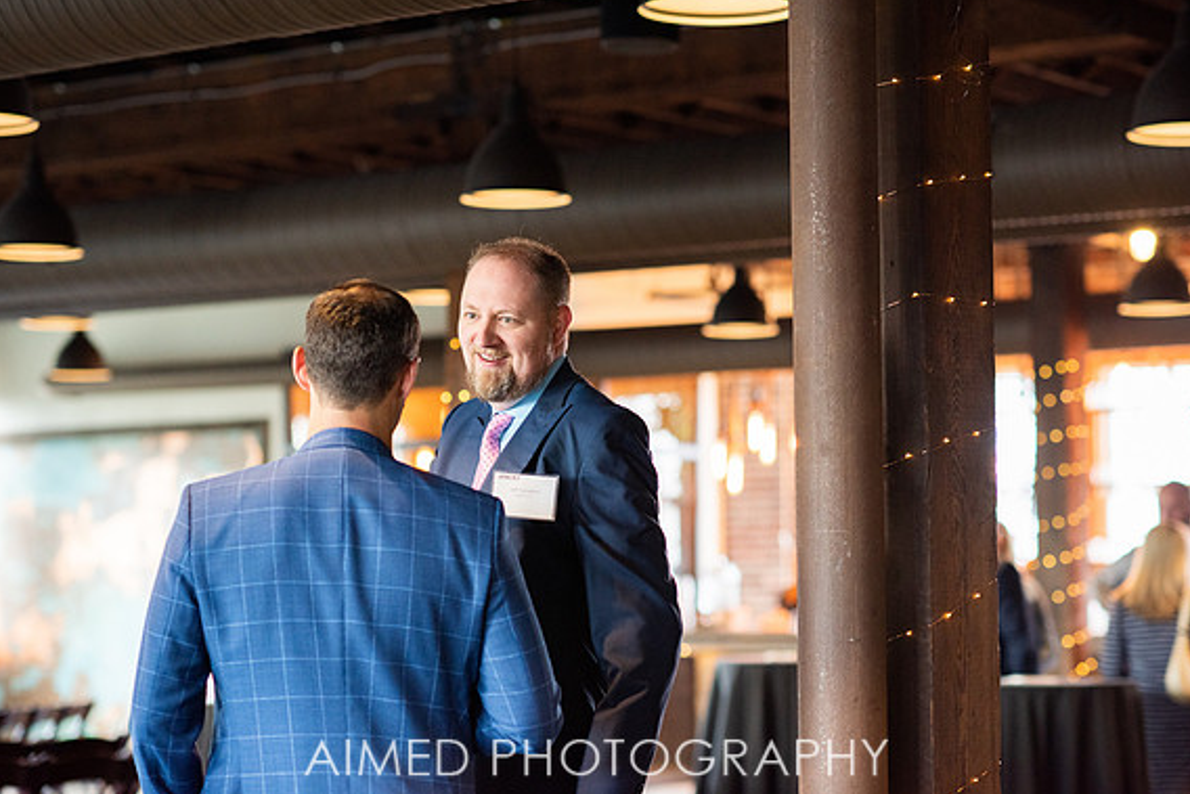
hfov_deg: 22.6
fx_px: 2976
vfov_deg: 15.2
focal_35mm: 90
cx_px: 612
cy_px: 393
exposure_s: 1/200
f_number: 2.5
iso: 1250
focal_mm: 85
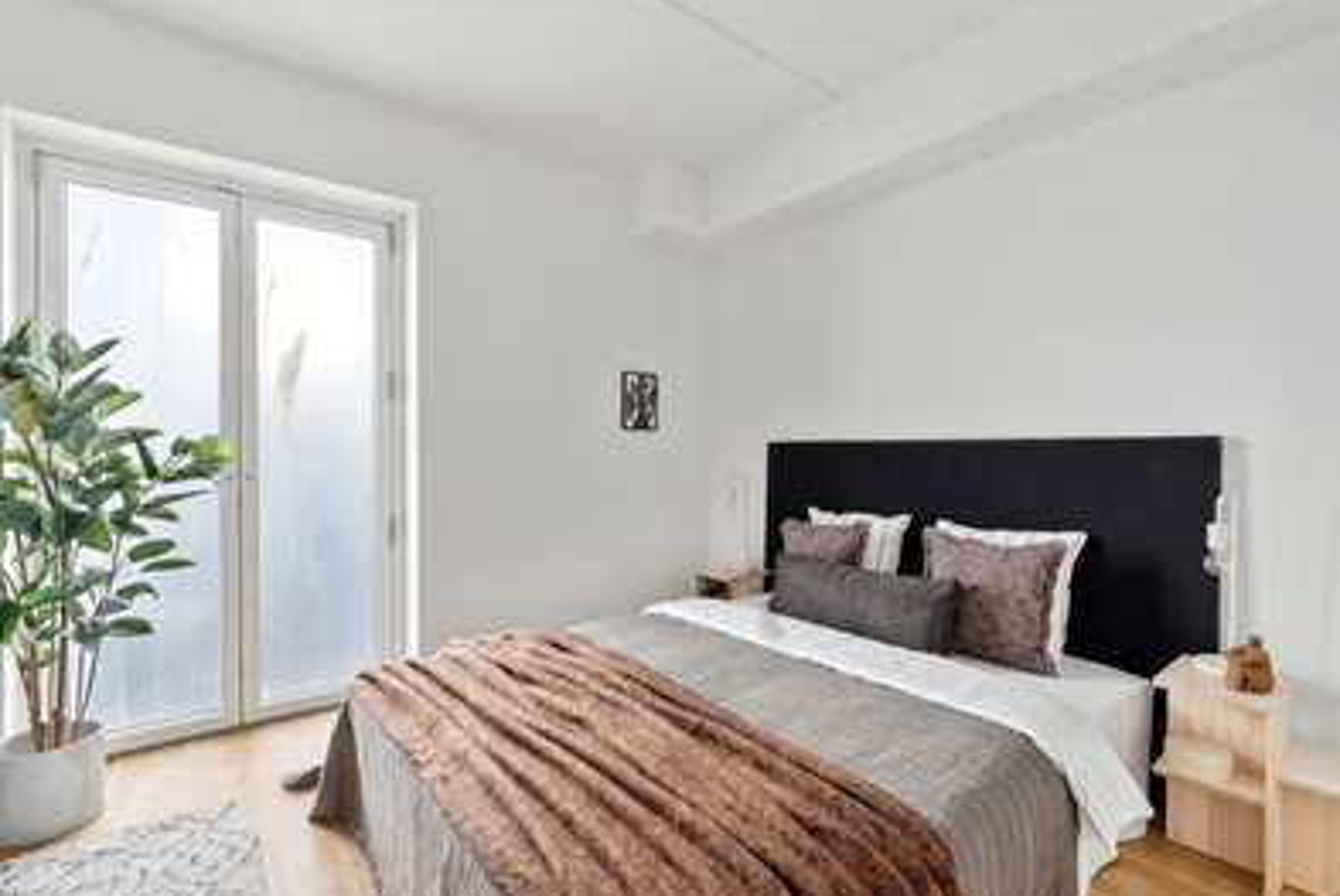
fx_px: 596
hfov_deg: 96.7
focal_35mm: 16
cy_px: 467
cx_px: 660
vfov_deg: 73.9
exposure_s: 1/5
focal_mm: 10
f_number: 8
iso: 200
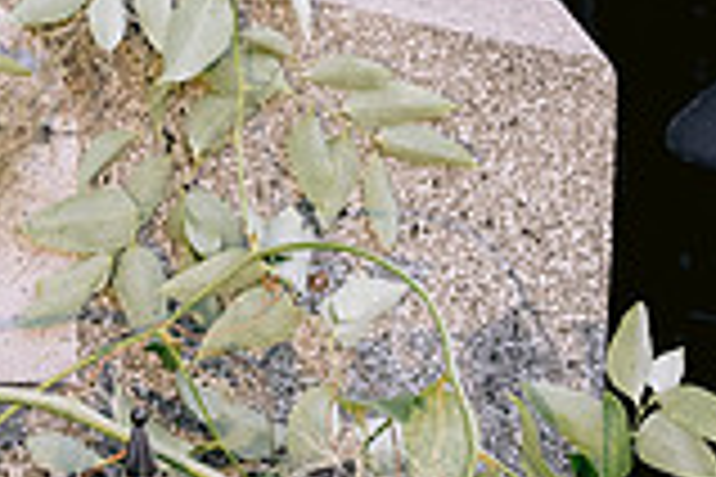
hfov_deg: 15.8
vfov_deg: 10.4
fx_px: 2526
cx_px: -24
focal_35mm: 127
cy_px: -225
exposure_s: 1/40
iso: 800
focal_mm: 28
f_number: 4
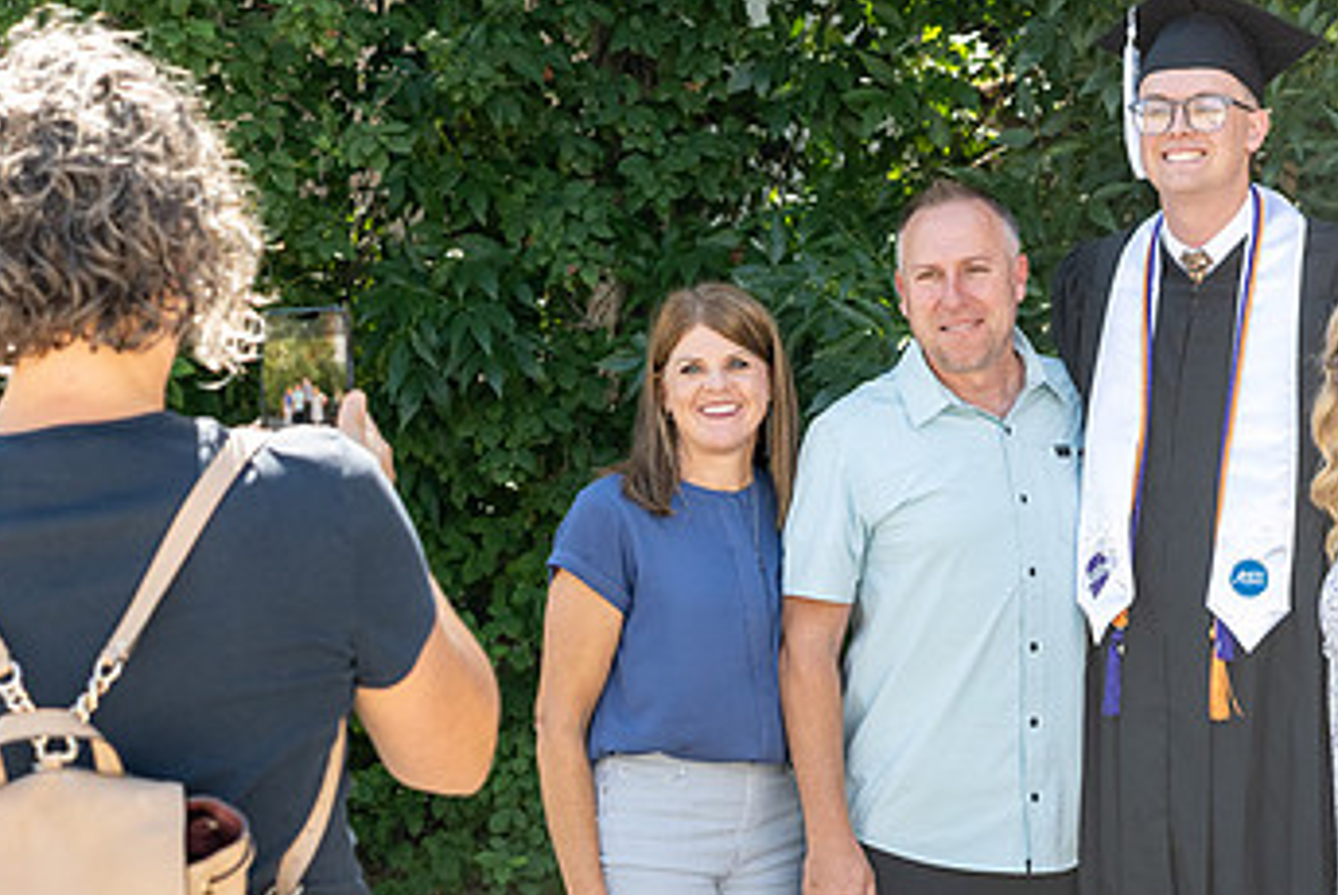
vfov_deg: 9.3
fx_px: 5468
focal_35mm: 147
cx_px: 839
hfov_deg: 13.9
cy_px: 595
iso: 500
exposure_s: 1/320
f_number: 4
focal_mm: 70
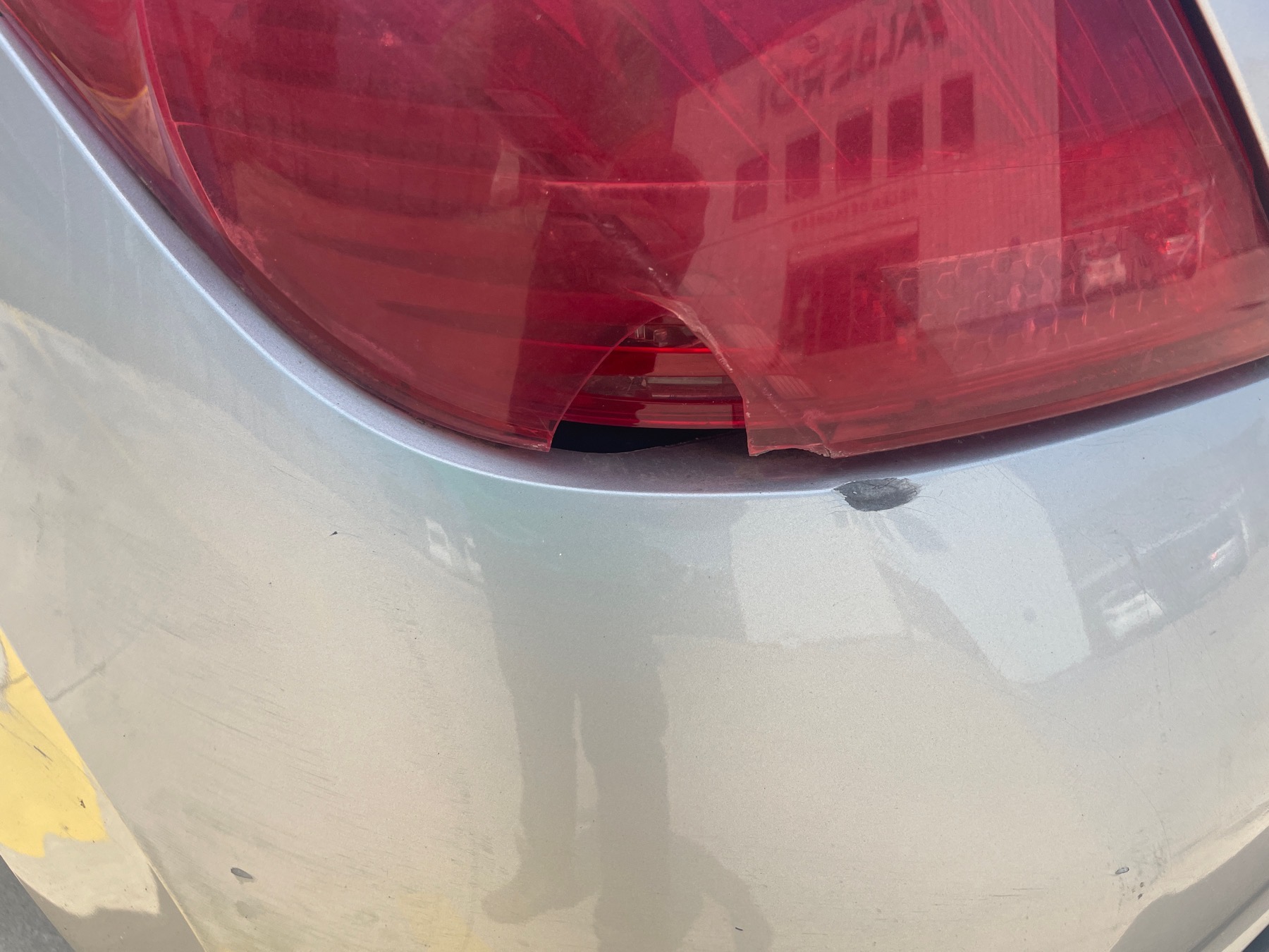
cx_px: 634
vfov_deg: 53.1
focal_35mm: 26
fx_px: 953
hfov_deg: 67.3
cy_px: 476
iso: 32
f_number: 1.6
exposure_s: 1/2304
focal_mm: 4.2
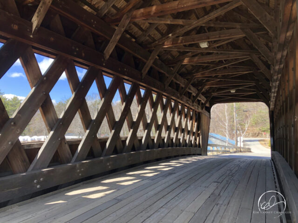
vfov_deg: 49.7
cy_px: 112
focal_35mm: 28
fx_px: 241
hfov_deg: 63.4
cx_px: 149
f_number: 1.8
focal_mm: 3.99
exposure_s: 1/235
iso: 20
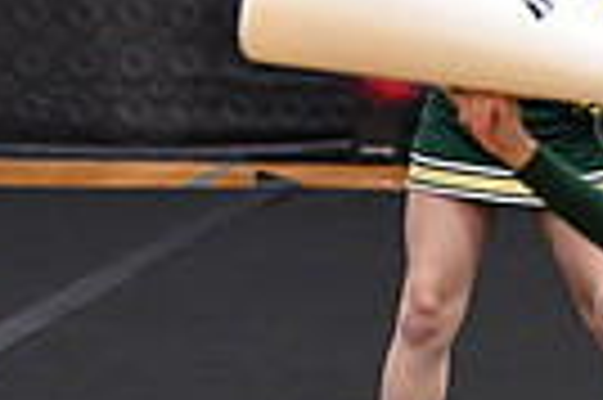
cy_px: 34
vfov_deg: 2.2
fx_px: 10657
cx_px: 1246
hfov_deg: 3.2
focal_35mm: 637
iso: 5000
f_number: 2.8
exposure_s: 1/800
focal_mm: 98
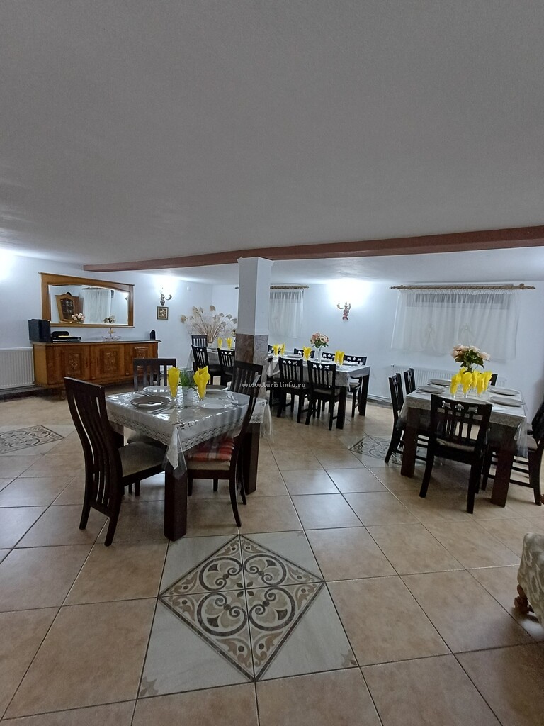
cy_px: 363
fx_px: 335
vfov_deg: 94.5
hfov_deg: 78.1
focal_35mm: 16
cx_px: 272
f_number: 2.2
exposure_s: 1/25
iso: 200
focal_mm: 1.64
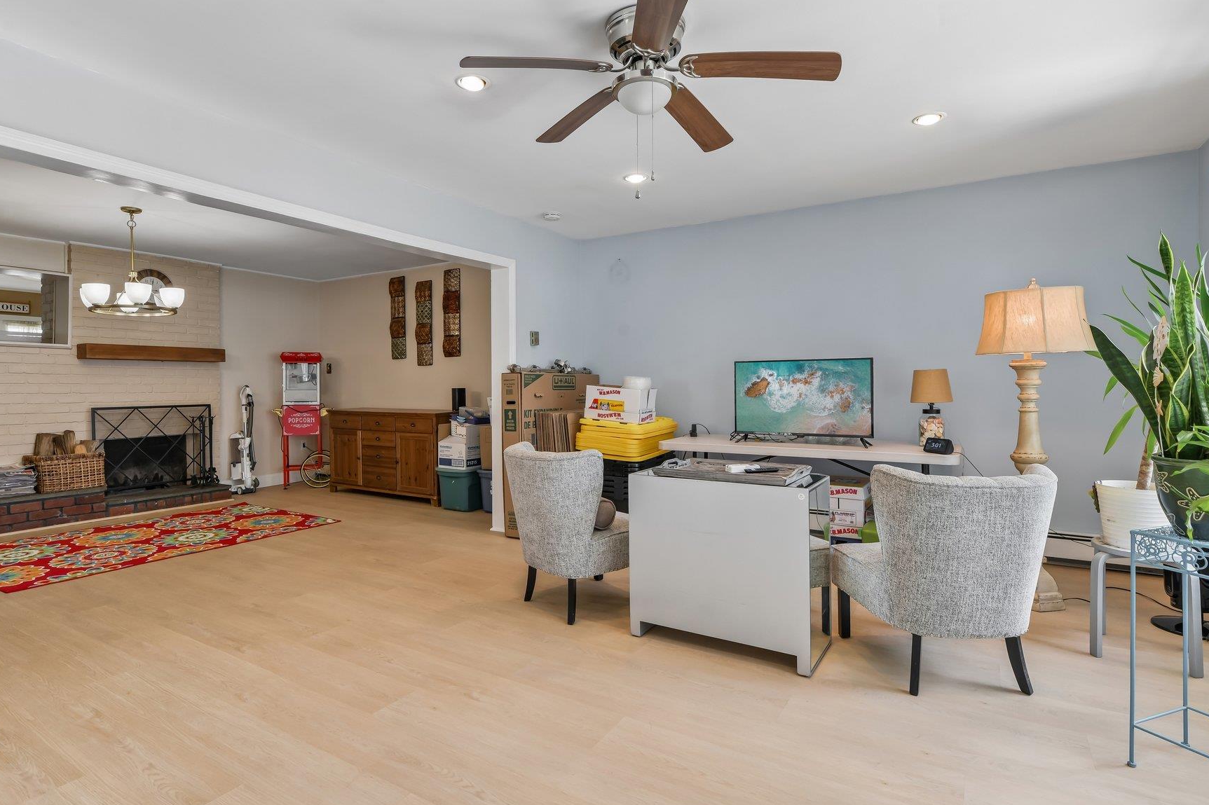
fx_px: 638
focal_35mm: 19
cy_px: 370
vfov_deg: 64.4
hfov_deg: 86.9
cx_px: 575
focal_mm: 16
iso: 250
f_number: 9
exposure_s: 1/10
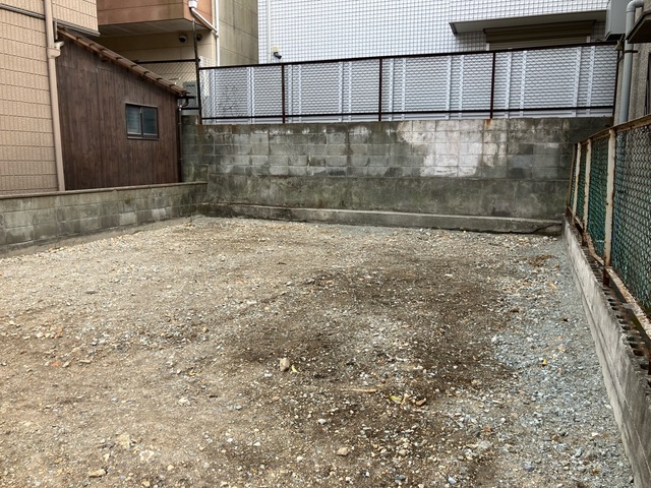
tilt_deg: -7.9
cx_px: 326
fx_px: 527
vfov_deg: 49.7
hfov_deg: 63.4
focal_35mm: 28
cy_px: 244
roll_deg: +0.0
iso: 32
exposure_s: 1/415
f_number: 1.8
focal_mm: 3.99
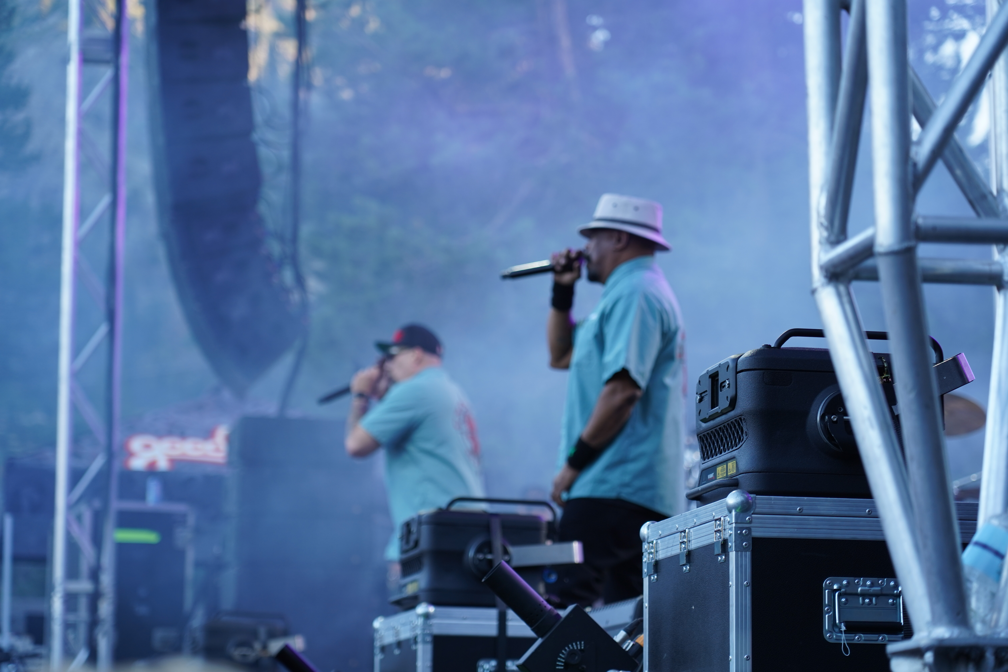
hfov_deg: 19.5
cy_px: 336
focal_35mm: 105
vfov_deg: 13.0
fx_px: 2940
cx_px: 504
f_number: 4
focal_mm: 105
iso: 320
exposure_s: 1/160
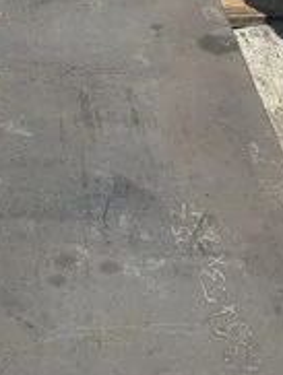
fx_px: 620
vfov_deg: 32.6
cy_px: 62
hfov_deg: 25.4
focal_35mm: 57
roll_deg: -1.3
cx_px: 72
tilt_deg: -37.6
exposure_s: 1/3460
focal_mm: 5.7
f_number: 1.5
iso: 50
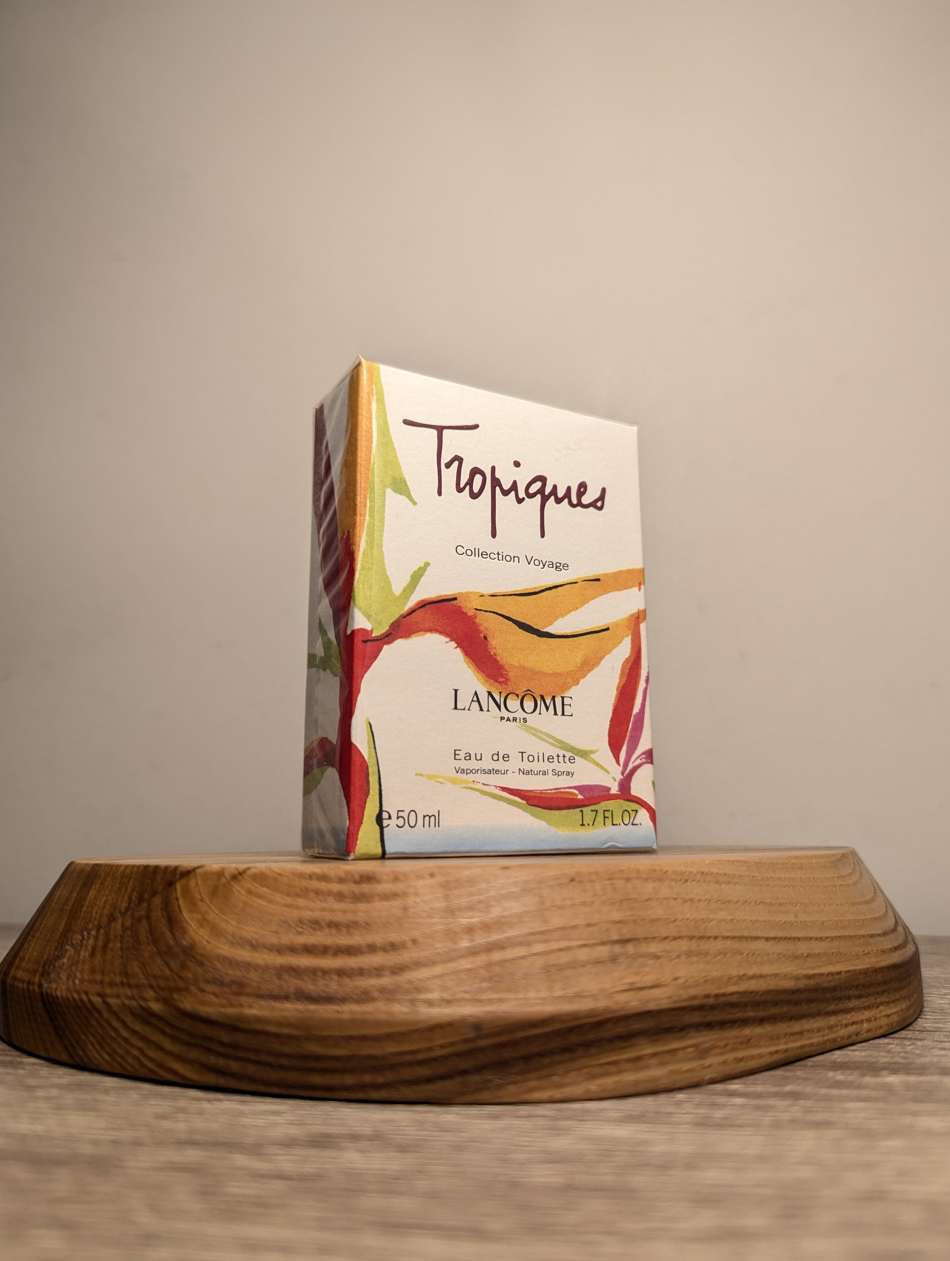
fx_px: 913
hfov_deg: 55.0
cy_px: 606
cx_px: 490
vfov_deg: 69.3
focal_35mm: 25
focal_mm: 6.81
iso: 97
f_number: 1.85
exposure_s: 1/90
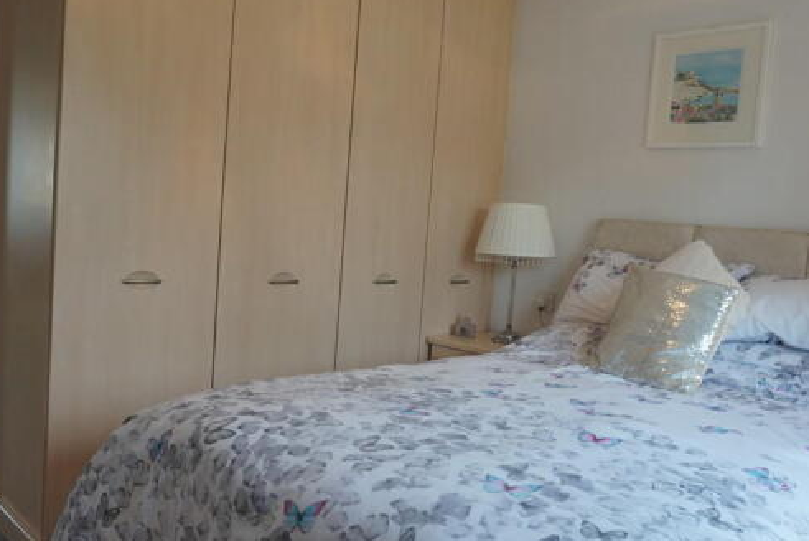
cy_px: 286
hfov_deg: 58.6
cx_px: 437
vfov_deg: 41.2
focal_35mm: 32
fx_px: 720
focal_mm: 16
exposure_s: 1/40
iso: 400
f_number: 6.3
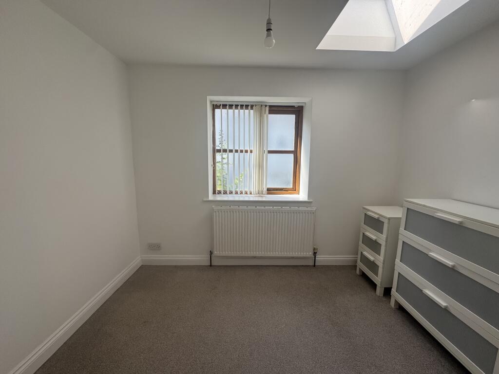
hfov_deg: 102.1
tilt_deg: -6.6
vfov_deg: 85.7
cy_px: 187
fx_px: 202
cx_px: 250
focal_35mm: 14
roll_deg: -0.8
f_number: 2.2
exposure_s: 1/364
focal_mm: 2.22
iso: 40
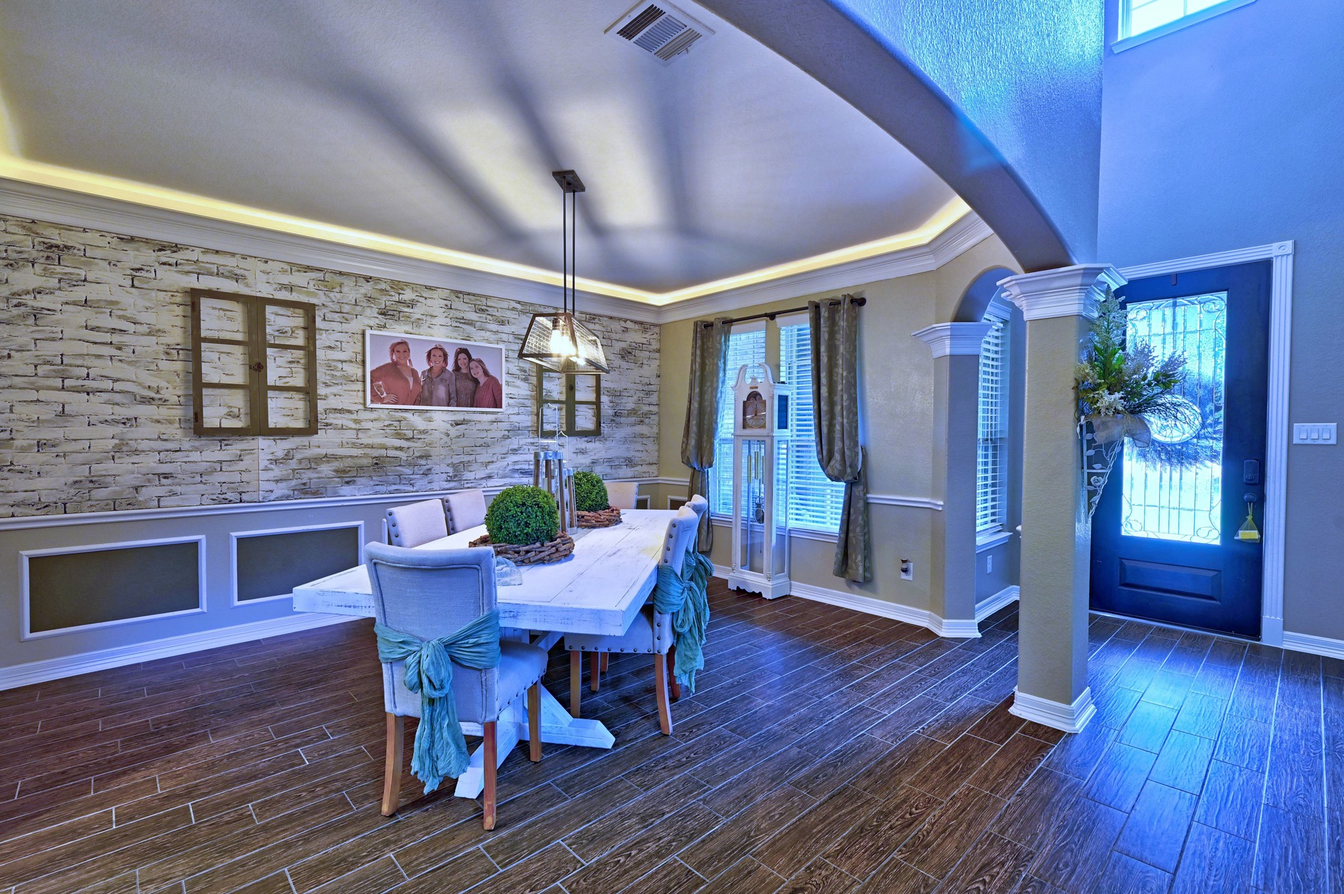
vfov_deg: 71.9
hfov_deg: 94.8
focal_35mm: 17
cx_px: 635
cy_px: 446
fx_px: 617
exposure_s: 1/2.5
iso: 400
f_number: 8
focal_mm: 15.5
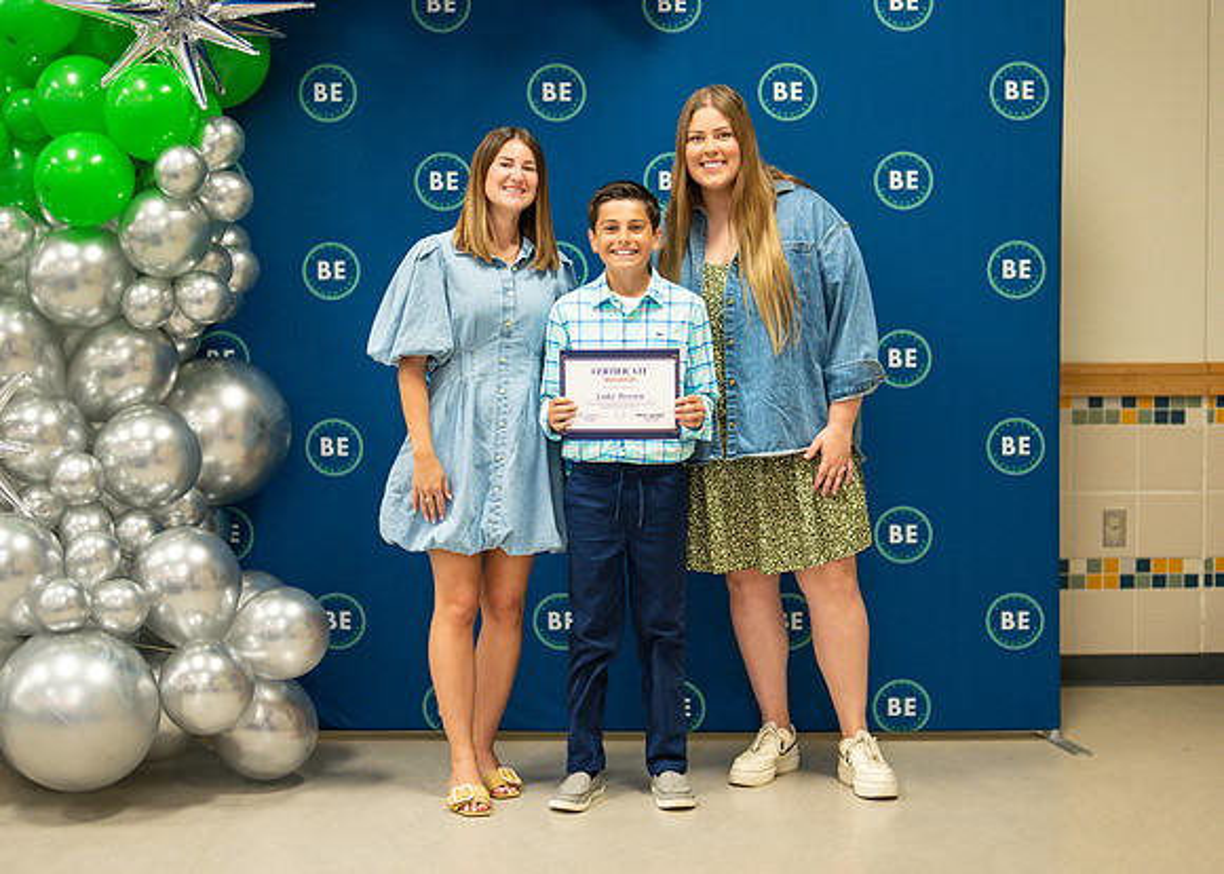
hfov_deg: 30.9
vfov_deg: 22.3
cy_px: 434
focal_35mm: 64
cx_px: 655
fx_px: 2216
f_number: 1.2
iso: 1000
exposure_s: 1/400
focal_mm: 50
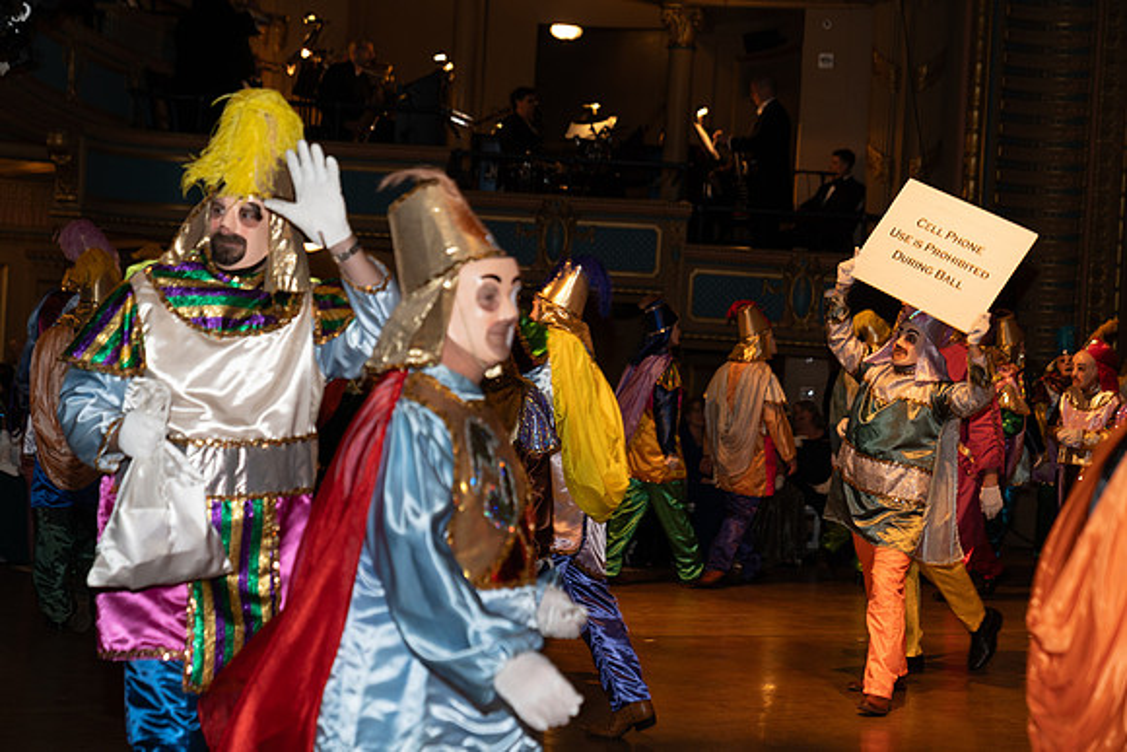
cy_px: 376
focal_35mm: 70
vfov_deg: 19.5
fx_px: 2192
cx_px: 564
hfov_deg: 28.8
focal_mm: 70
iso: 640
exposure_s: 1/100
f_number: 3.2
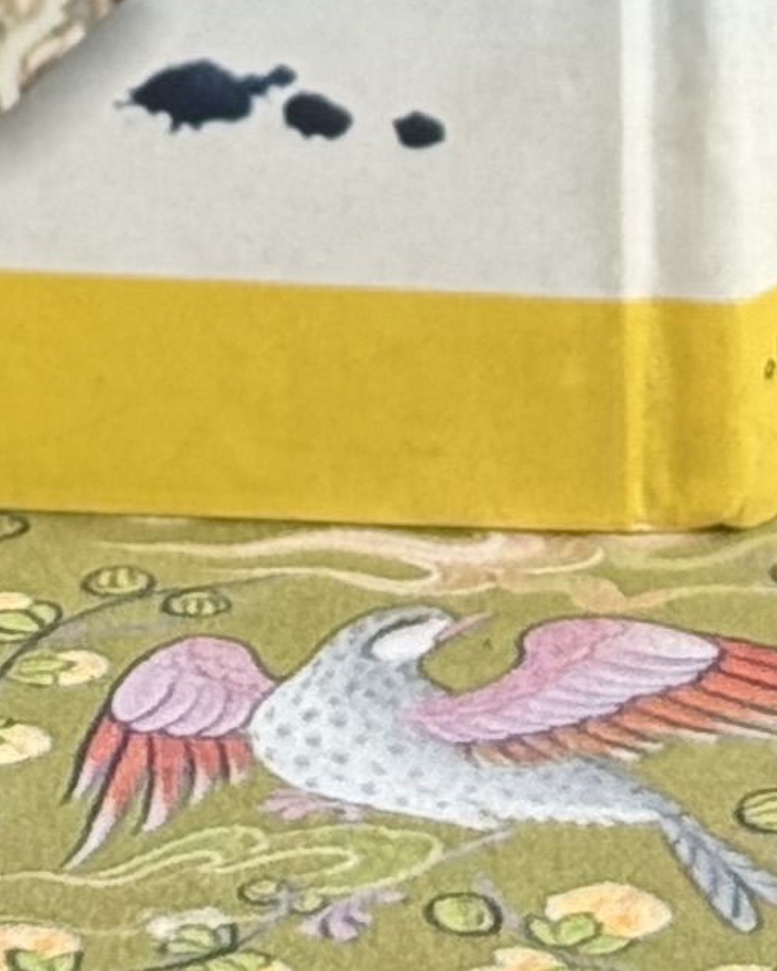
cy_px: -1911
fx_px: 8535
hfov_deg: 5.2
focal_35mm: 297
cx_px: 295
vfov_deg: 6.0
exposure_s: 1/104
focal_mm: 6.76
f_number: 1.78
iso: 64
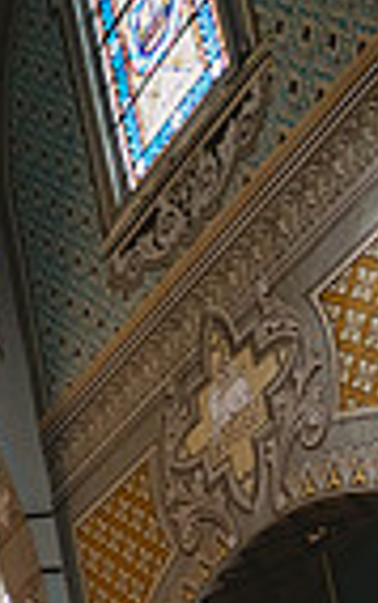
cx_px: -764
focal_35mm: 100
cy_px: 800
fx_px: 1645
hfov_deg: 9.9
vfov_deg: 19.1
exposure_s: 1/125
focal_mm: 24
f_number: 4
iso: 1600
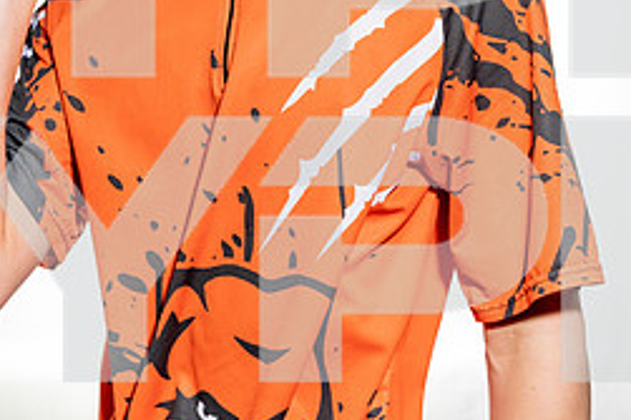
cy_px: -54
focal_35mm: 111
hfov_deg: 18.4
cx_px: 219
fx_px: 1944
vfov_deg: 12.1
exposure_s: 1/250
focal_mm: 48
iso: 100
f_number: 8
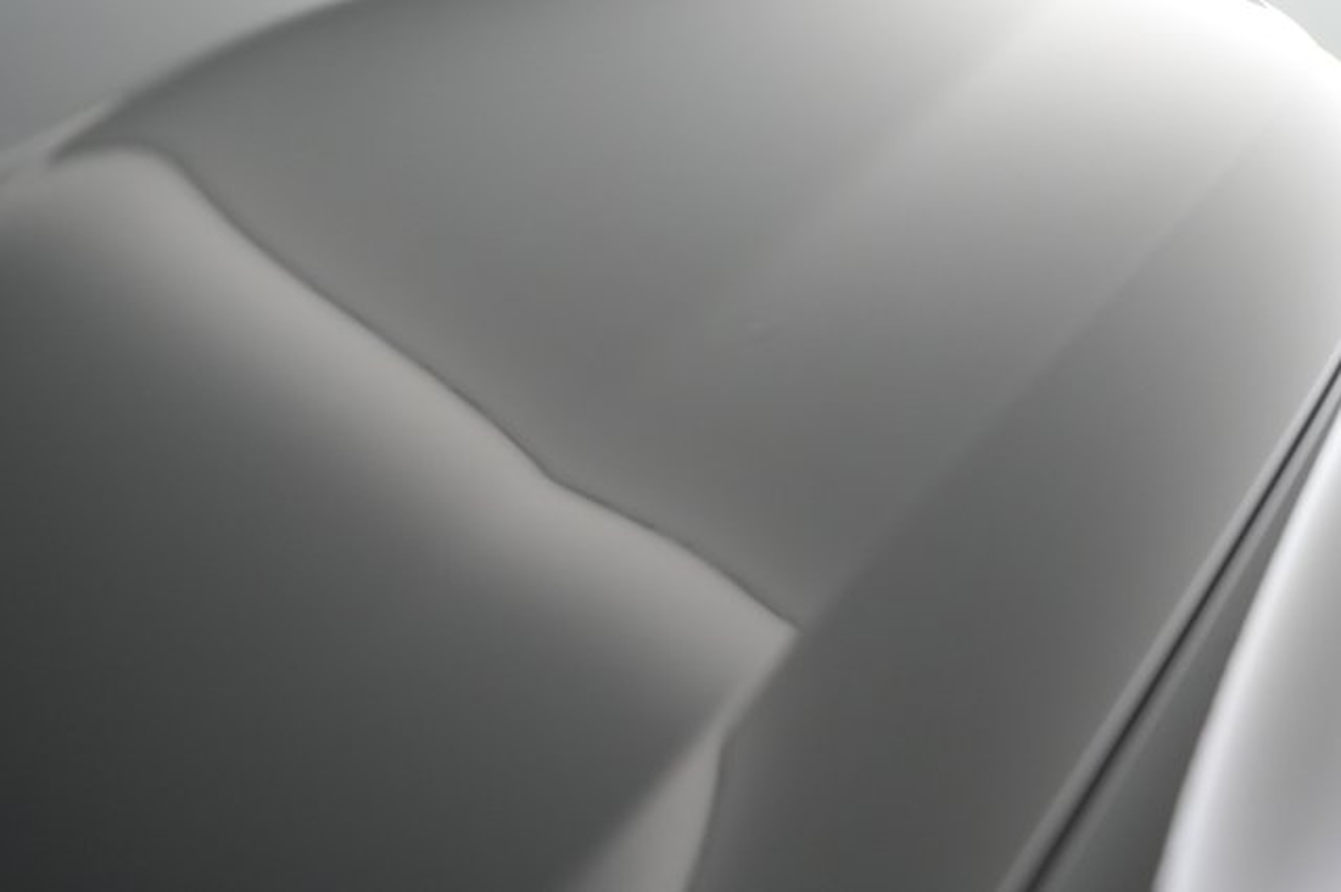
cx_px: 670
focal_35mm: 28
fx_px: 1042
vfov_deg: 46.4
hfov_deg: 65.5
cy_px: 446
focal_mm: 28
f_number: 4.5
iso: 4000
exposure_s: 1/100
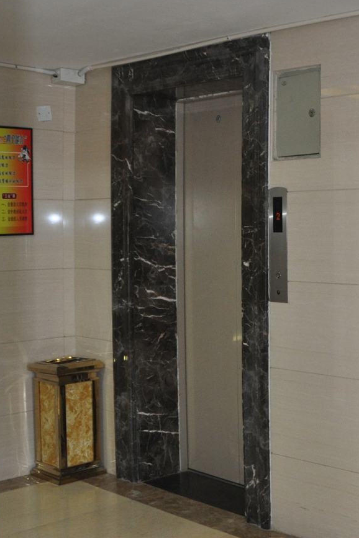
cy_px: 227
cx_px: 443
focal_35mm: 55
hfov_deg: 22.5
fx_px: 823
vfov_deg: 36.2
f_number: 3.5
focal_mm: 18
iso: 800
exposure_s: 1/60
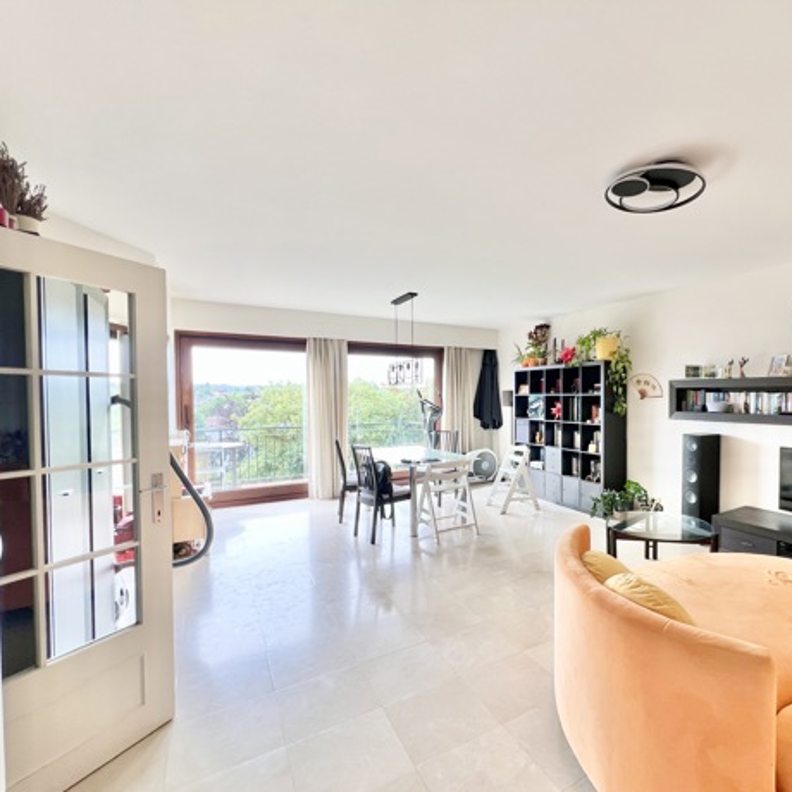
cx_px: 510
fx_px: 414
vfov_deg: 87.4
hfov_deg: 85.2
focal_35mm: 16
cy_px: 408
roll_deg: -0.1
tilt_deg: -2.4
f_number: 1.8
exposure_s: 1/99
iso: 64
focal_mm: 1.57
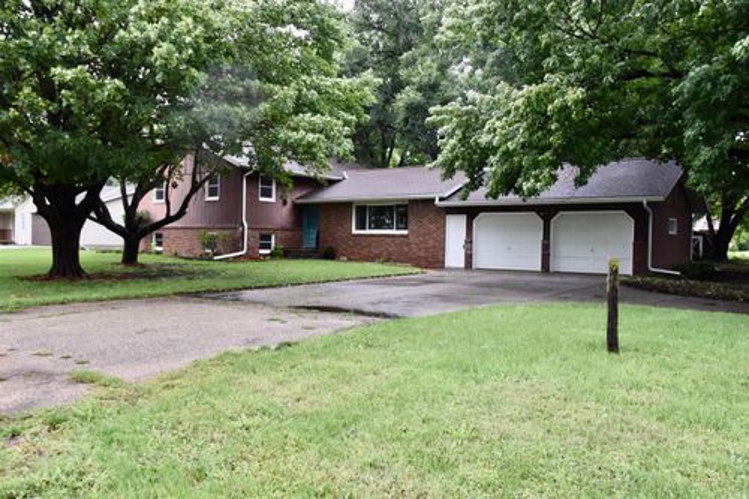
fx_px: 562
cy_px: 250
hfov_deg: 67.4
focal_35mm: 27
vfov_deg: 47.9
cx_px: 374
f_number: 5
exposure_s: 1/100
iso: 400
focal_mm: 18
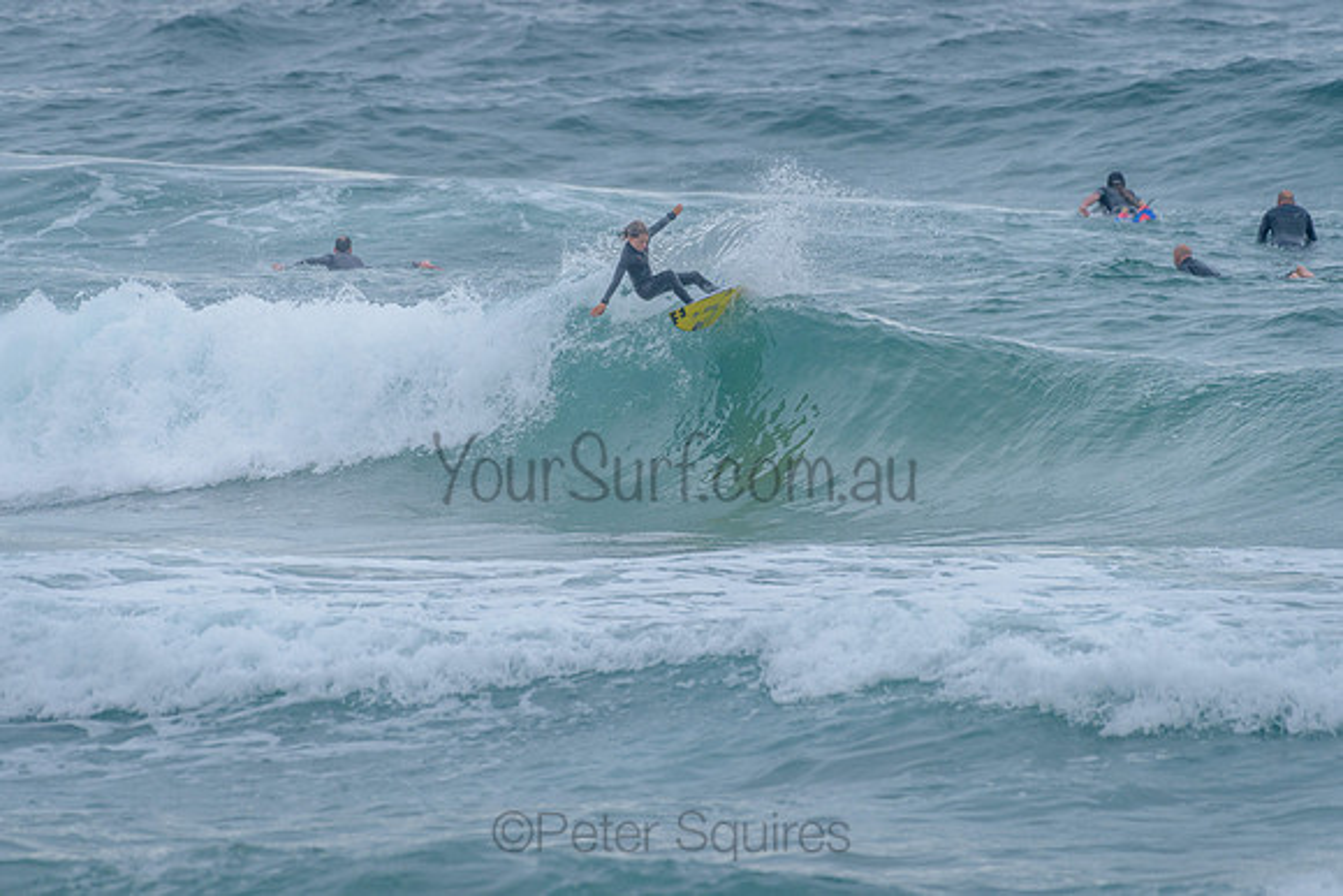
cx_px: 673
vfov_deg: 2.2
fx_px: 22864
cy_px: 348
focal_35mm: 613
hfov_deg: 3.4
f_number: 5.6
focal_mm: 500
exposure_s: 1/1250
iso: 720
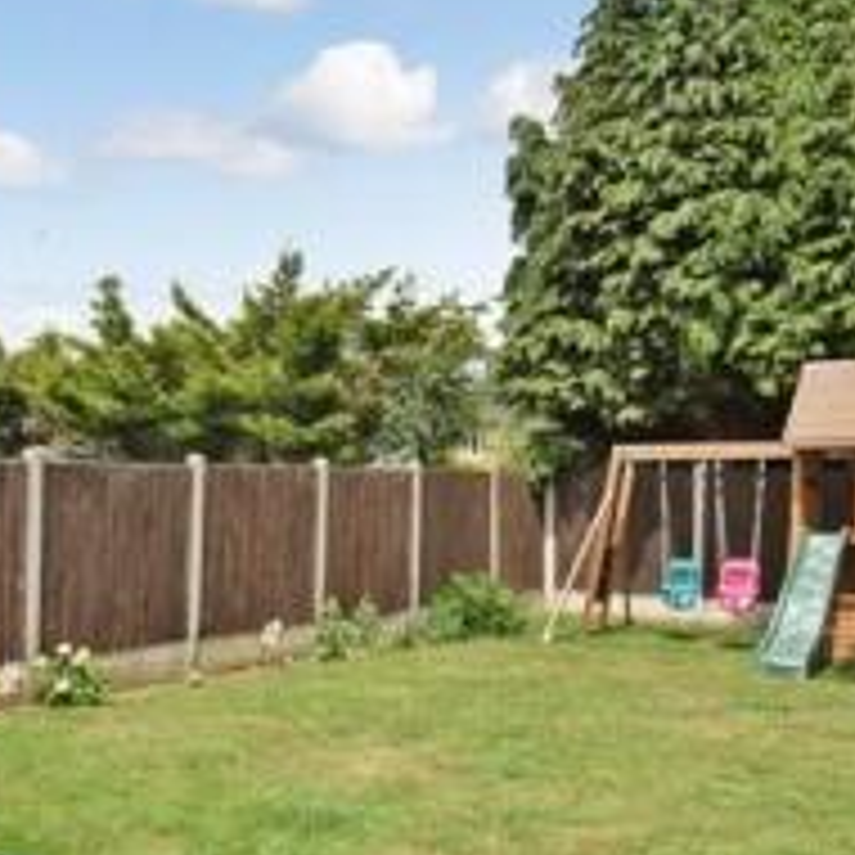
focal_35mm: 44
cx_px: 184
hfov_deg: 37.1
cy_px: 493
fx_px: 1230
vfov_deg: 38.3
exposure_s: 1/160
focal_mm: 10
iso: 200
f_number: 14
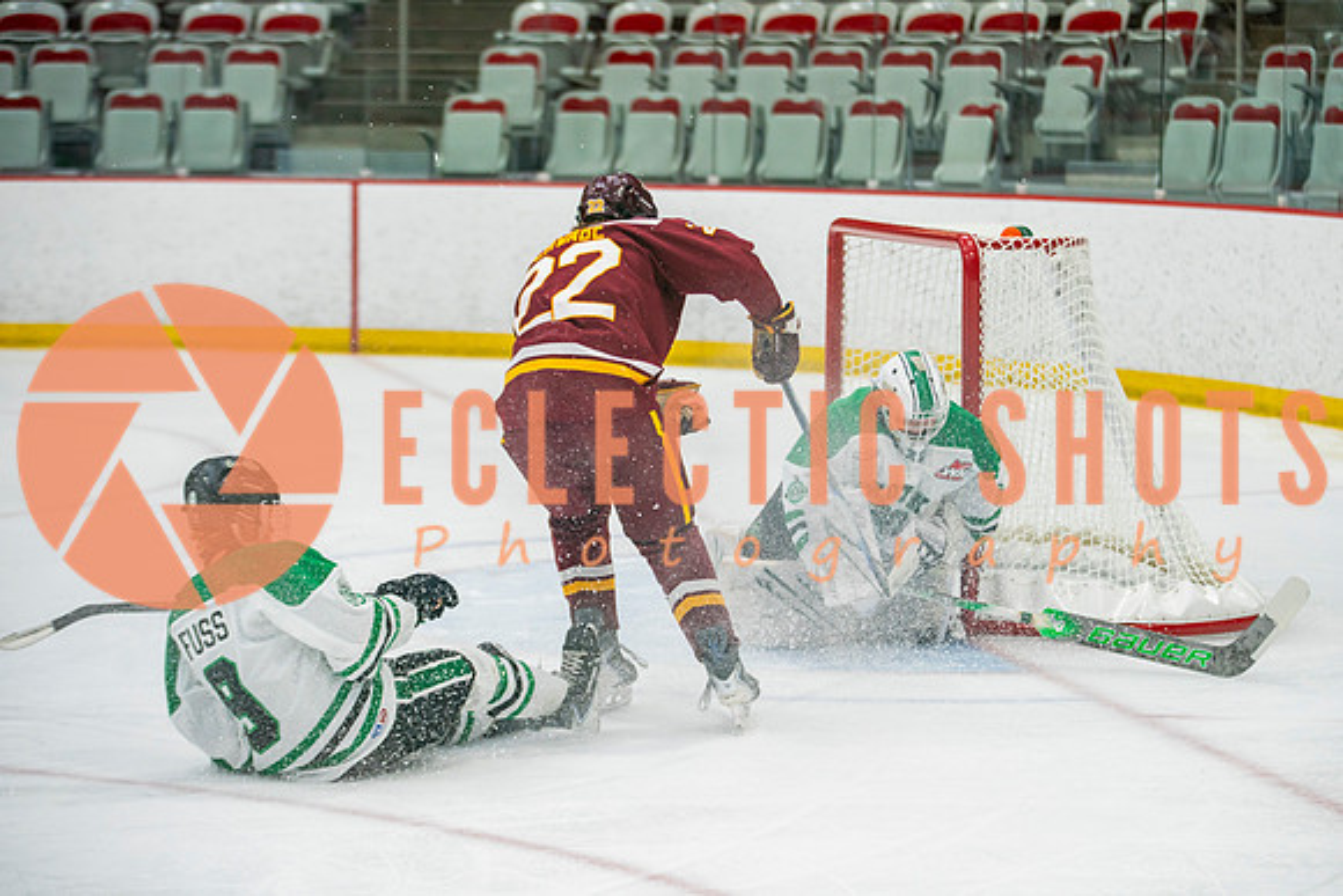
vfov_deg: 11.1
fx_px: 4602
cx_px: 776
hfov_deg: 16.6
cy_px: 448
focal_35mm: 123
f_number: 2.8
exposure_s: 1/640
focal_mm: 105
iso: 640
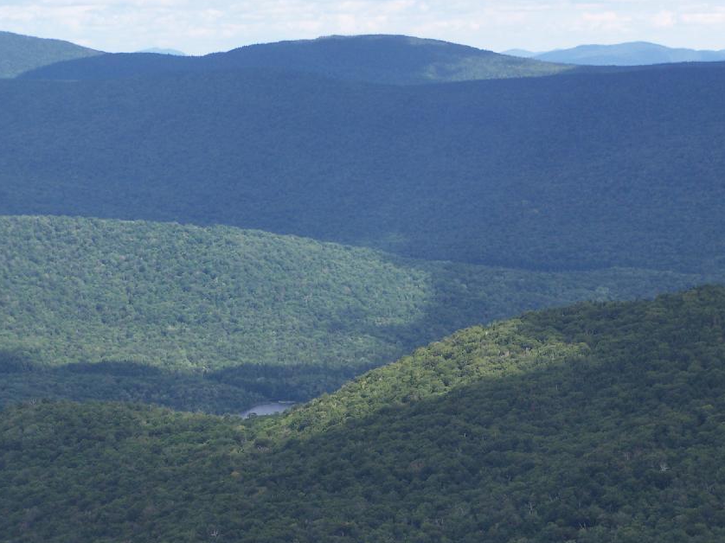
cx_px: 410
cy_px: 259
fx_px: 2994
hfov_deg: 13.8
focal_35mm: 143
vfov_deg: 10.4
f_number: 3.2
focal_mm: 19.4
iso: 80
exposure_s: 1/640
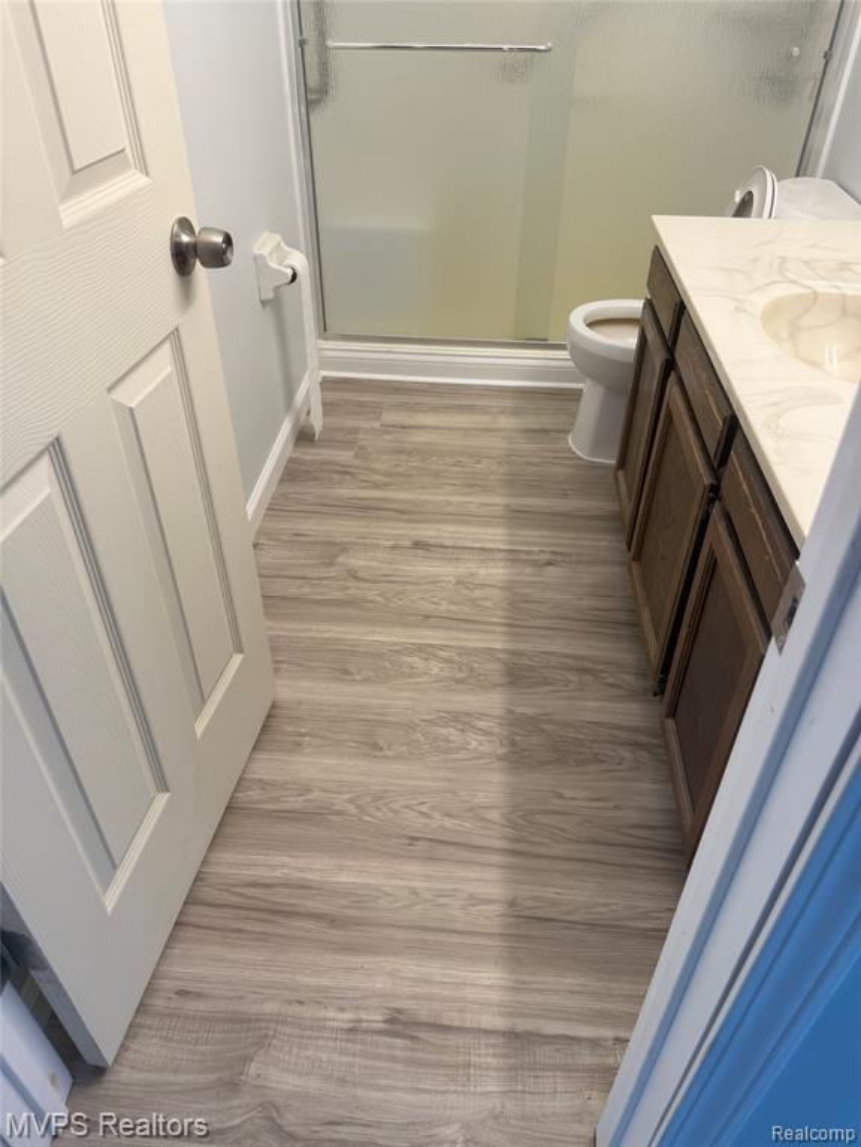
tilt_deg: -38.6
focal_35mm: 24
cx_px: 430
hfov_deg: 56.8
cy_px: 574
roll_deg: -0.6
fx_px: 796
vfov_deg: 71.6
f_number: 1.78
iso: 64
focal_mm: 6.76
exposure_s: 1/120
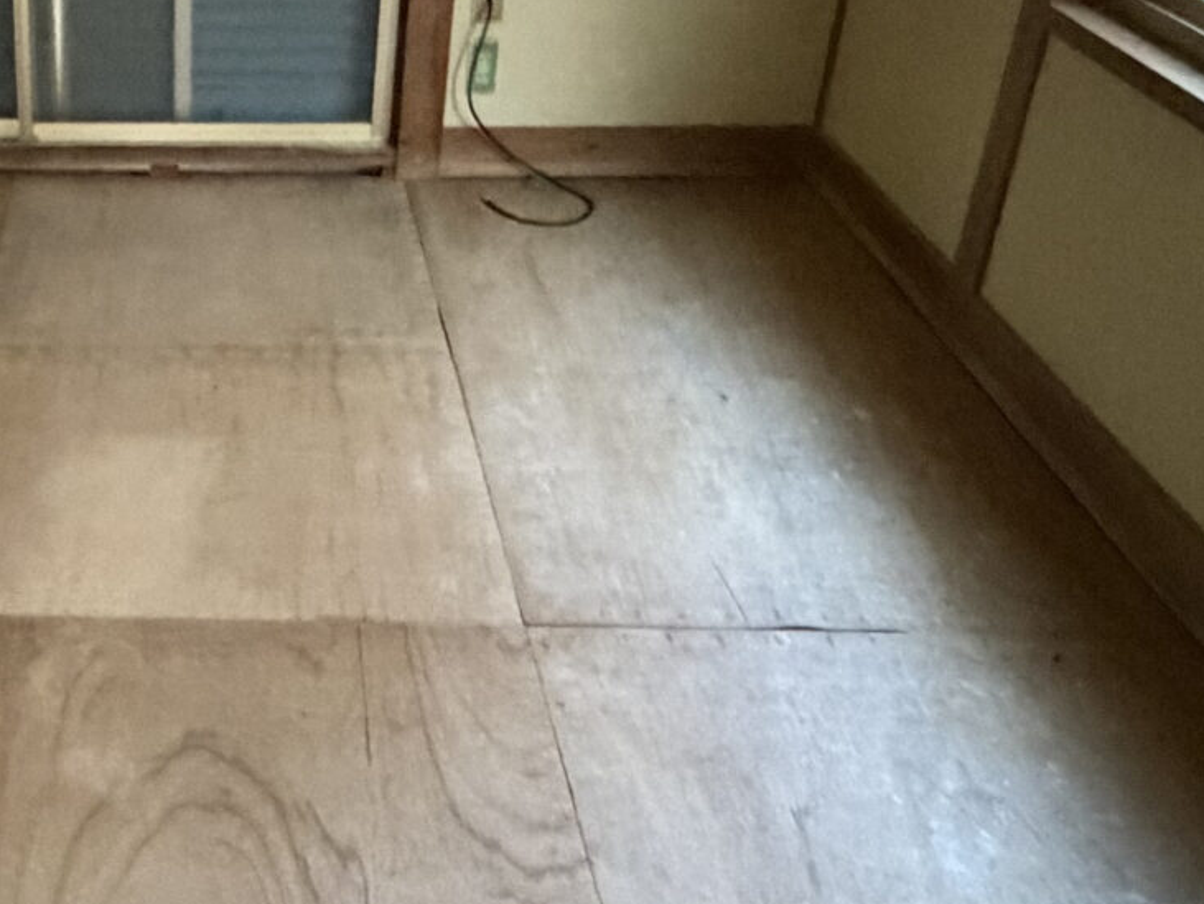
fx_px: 1705
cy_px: 494
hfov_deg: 36.1
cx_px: 77
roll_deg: +2.0
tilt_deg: -30.8
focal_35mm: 49
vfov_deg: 29.7
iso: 1600
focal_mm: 2.22
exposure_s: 1/40
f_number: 2.2
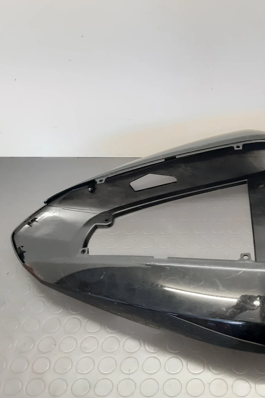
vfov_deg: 50.7
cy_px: 197
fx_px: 420
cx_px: 215
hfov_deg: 33.9
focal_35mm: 38
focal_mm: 3.93
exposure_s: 1/33
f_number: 1.7
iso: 400
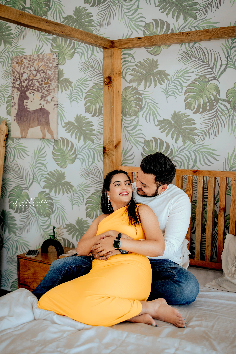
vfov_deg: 44.5
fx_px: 433
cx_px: 106
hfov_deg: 30.5
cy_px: 172
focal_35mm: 44
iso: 1000
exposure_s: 1/1000
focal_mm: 35
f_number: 2
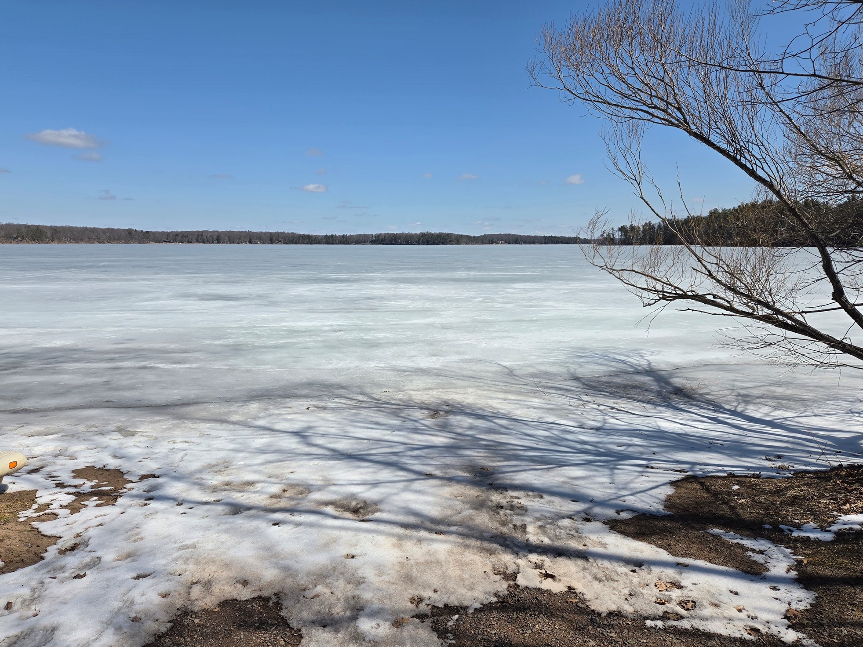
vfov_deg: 56.8
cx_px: 417
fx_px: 598
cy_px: 319
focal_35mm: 24
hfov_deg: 71.6
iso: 64
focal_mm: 5.4
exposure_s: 1/7887
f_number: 1.8
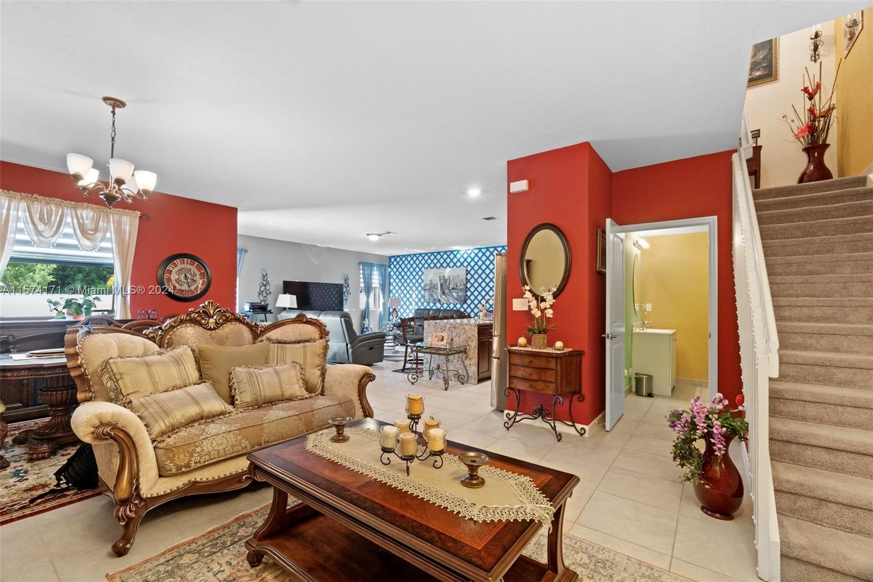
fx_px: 364
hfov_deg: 100.4
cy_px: 291
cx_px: 436
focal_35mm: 15
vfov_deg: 77.3
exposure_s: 1.3
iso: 250
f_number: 9
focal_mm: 10
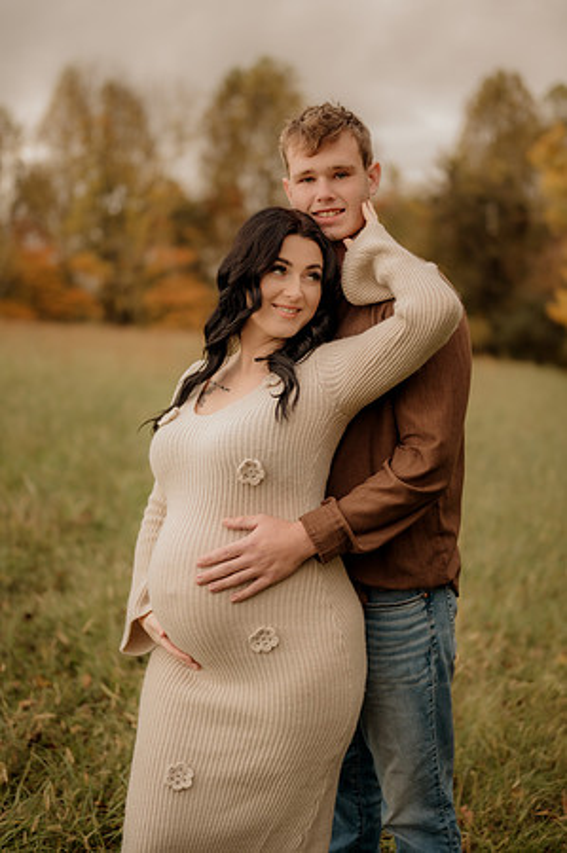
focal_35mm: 50
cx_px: 284
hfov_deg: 26.9
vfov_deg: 39.6
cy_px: 426
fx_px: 1184
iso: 200
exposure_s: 1/320
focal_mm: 50
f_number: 1.8
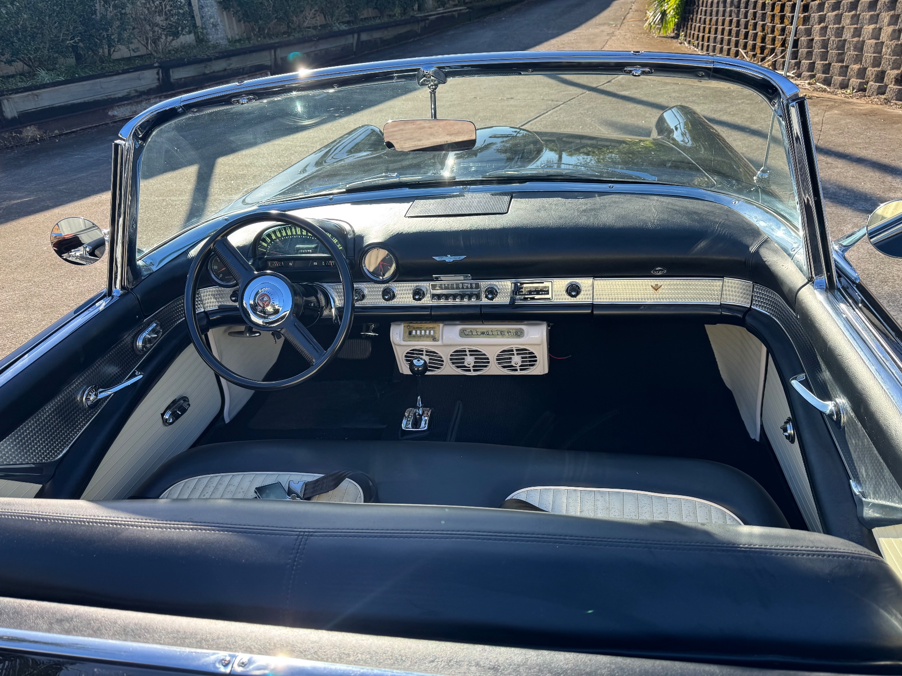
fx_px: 625
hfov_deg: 71.6
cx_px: 451
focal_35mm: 24
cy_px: 338
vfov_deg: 56.8
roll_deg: +4.4
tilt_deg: -28.5
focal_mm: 6.76
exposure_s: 1/925
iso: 80
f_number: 1.78
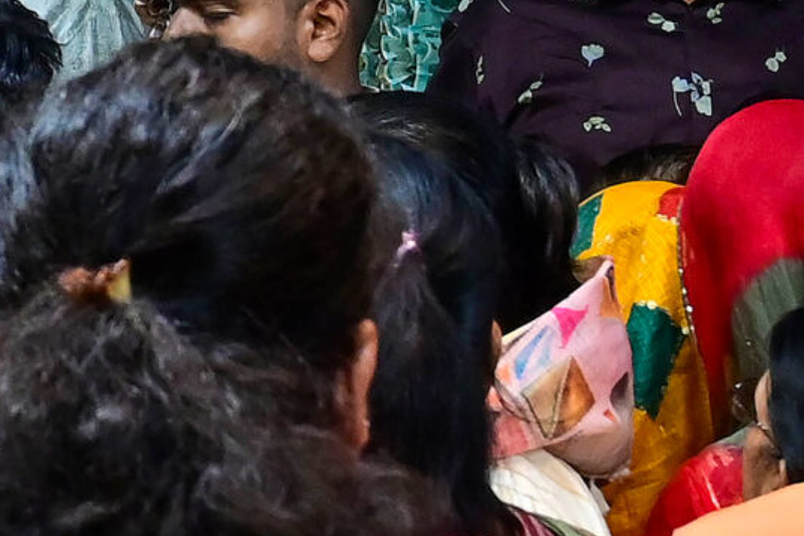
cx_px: -764
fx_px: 3671
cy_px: -195
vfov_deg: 8.2
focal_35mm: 164
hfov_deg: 11.4
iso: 1600
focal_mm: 34.5
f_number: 7.1
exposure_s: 1/125
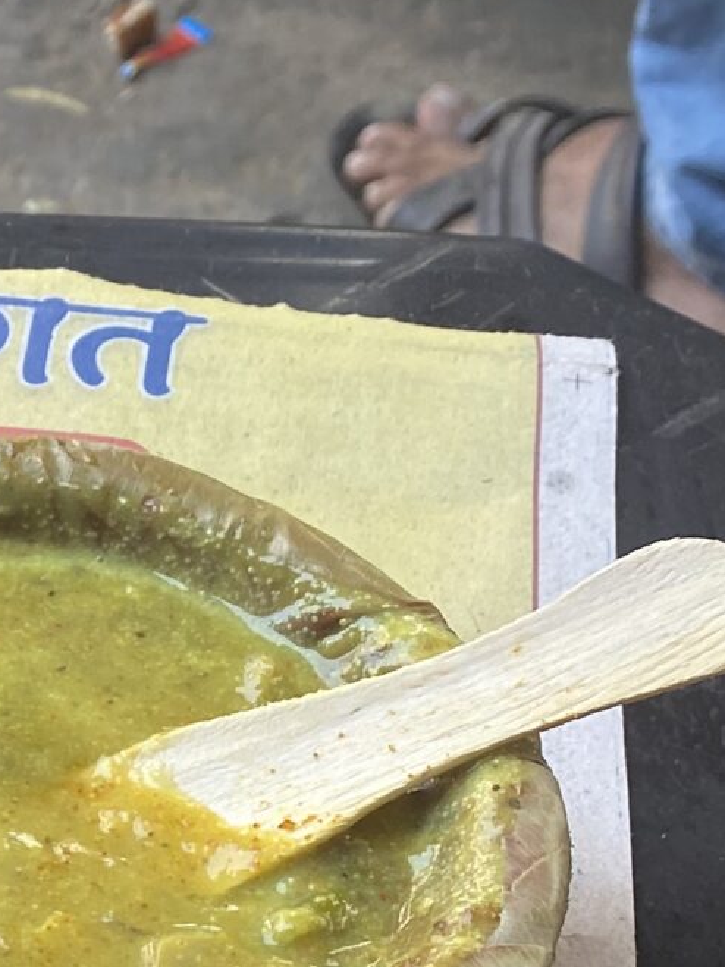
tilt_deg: -45.4
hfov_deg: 12.9
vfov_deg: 18.9
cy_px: 992
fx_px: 2821
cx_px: -678
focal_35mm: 101
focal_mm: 4.25
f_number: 1.8
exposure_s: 1/191
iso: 32
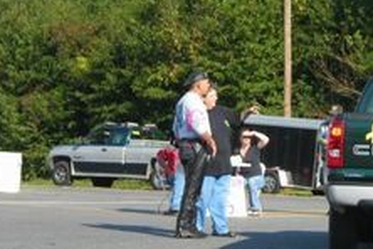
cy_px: 136
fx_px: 1751
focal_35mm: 169
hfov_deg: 12.2
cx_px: 217
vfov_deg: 8.1
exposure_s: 1/182
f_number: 4.6
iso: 50
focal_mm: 14.8
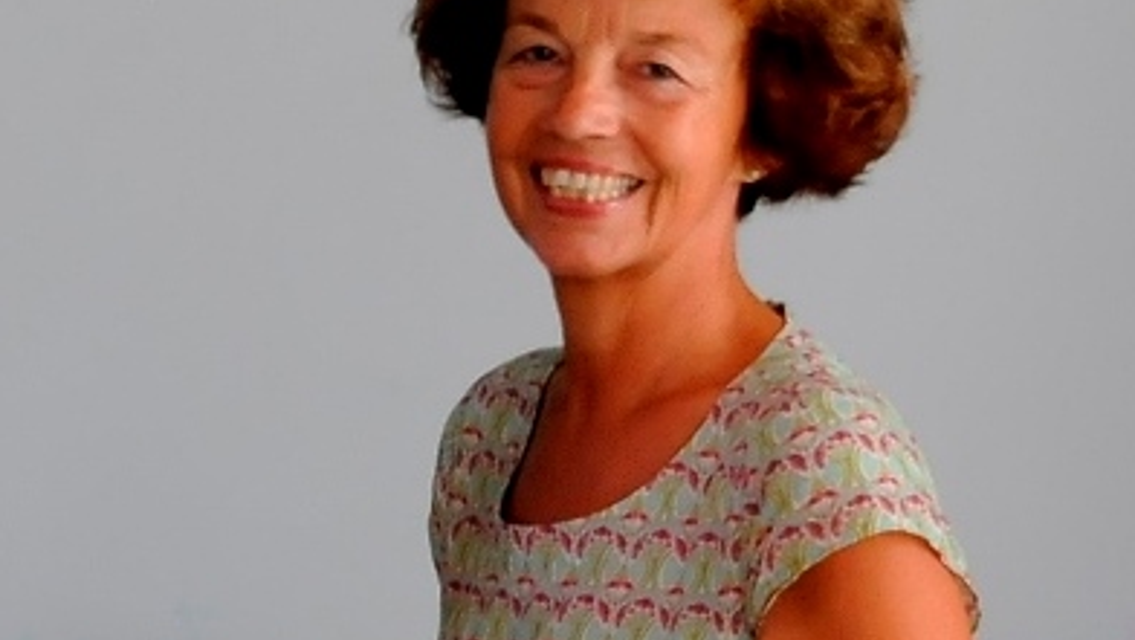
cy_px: 542
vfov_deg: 9.2
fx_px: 3945
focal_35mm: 131
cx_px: -6
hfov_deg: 16.0
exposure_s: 1/80
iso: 800
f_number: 4.5
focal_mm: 32
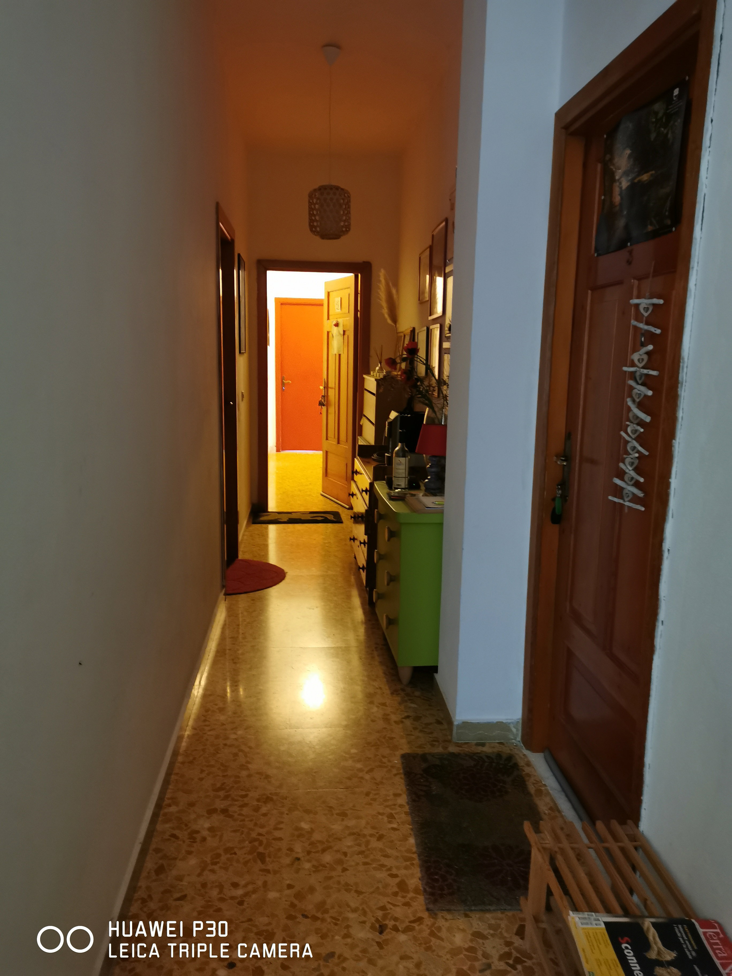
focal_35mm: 27
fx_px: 761
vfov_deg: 65.3
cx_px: 366
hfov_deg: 51.4
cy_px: 488
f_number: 1.8
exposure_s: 1/25
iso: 500
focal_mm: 5.58
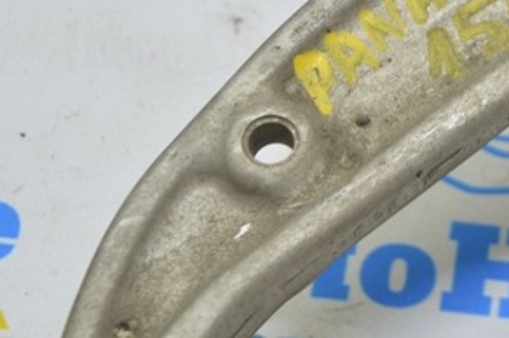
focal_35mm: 181
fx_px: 2558
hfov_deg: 11.3
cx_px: 460
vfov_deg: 7.6
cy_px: 83
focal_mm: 55
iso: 400
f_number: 5.6
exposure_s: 1/20
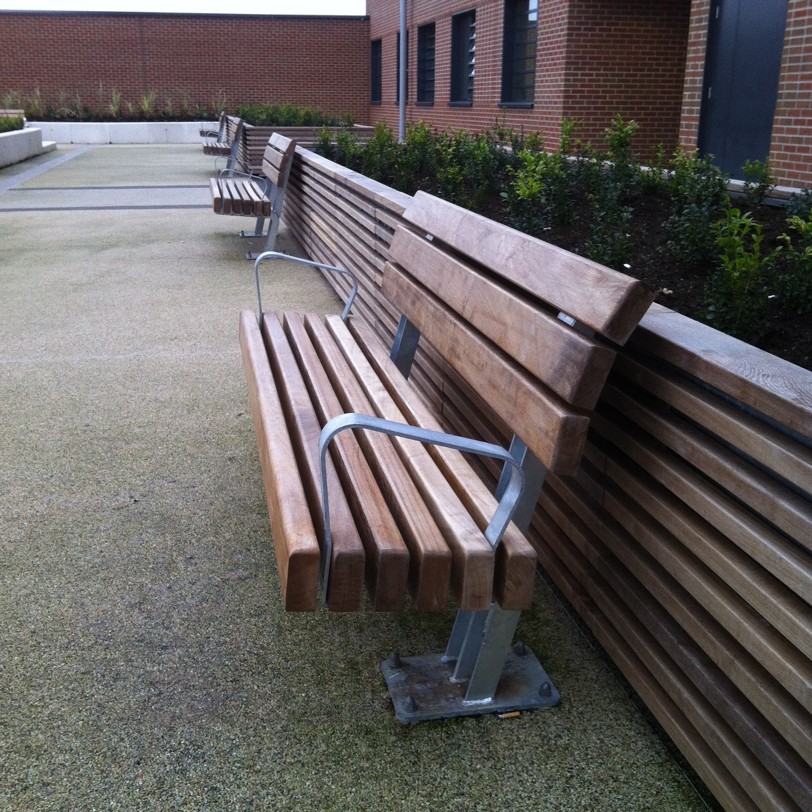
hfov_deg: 40.0
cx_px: 404
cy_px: 442
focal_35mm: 42
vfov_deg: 40.0
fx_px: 1115
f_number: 2.8
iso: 125
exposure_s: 1/120
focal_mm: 3.85
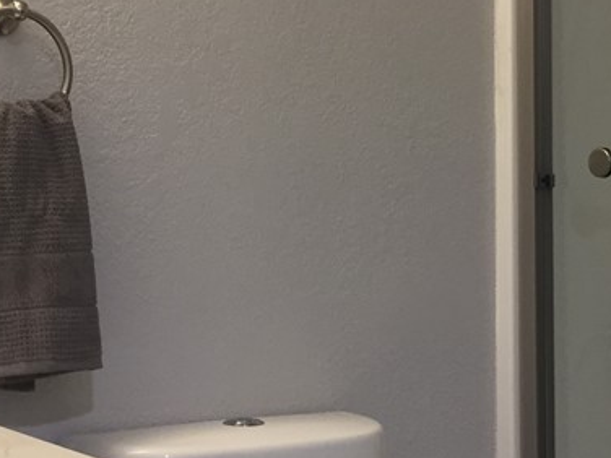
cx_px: 318
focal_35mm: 79
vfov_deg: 18.7
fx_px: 1394
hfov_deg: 24.7
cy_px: 216
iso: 100
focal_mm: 4.15
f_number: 2.2
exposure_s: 1/30
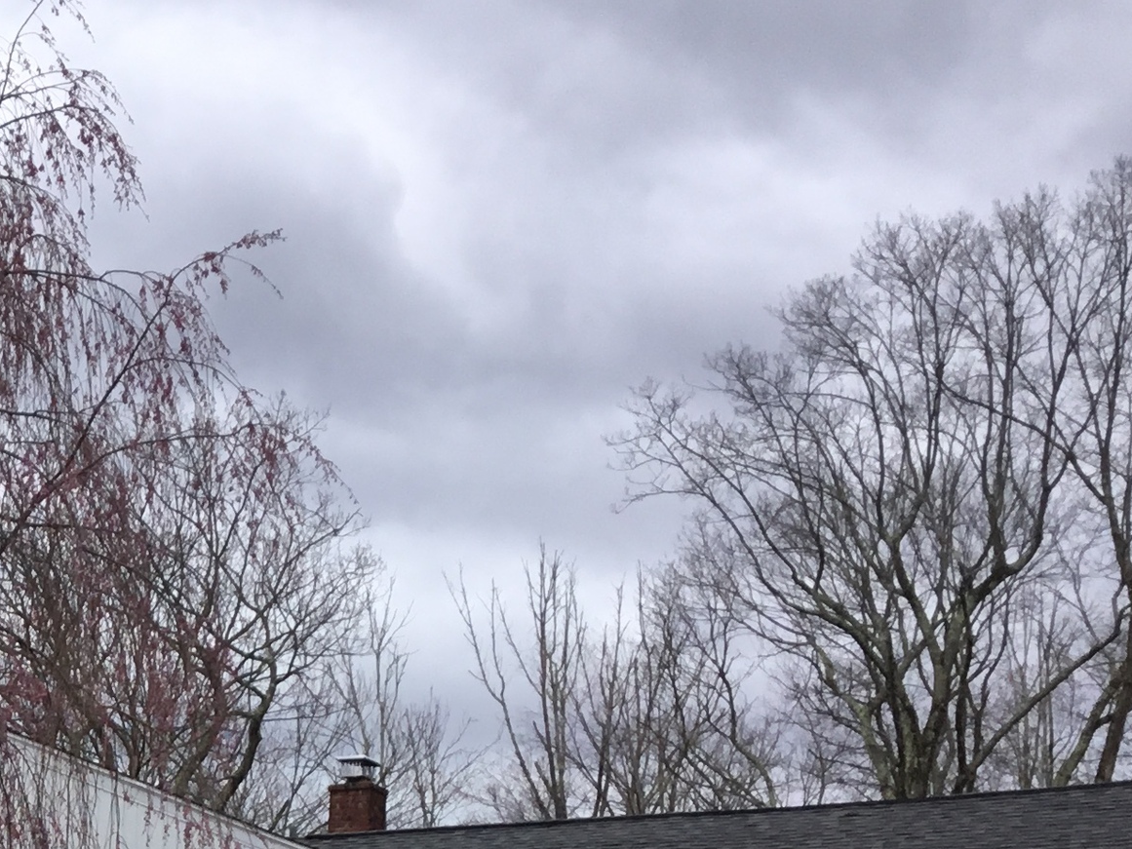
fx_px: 2682
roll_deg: -2.8
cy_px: 1029
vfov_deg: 17.2
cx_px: -230
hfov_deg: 22.0
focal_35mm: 82
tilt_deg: +7.8
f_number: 2.4
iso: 25
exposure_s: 1/566
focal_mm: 3.3
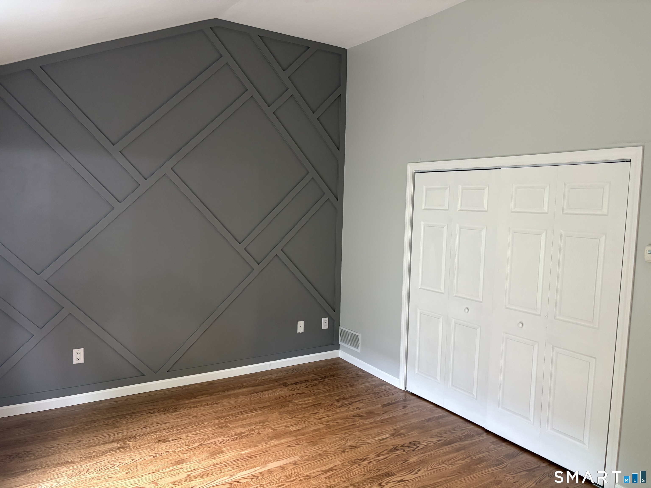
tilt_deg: -2.1
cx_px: 326
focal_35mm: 26
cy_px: 244
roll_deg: +0.3
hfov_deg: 67.3
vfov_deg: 53.1
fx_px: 489
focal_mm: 5.96
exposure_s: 1/60
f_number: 1.6
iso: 200
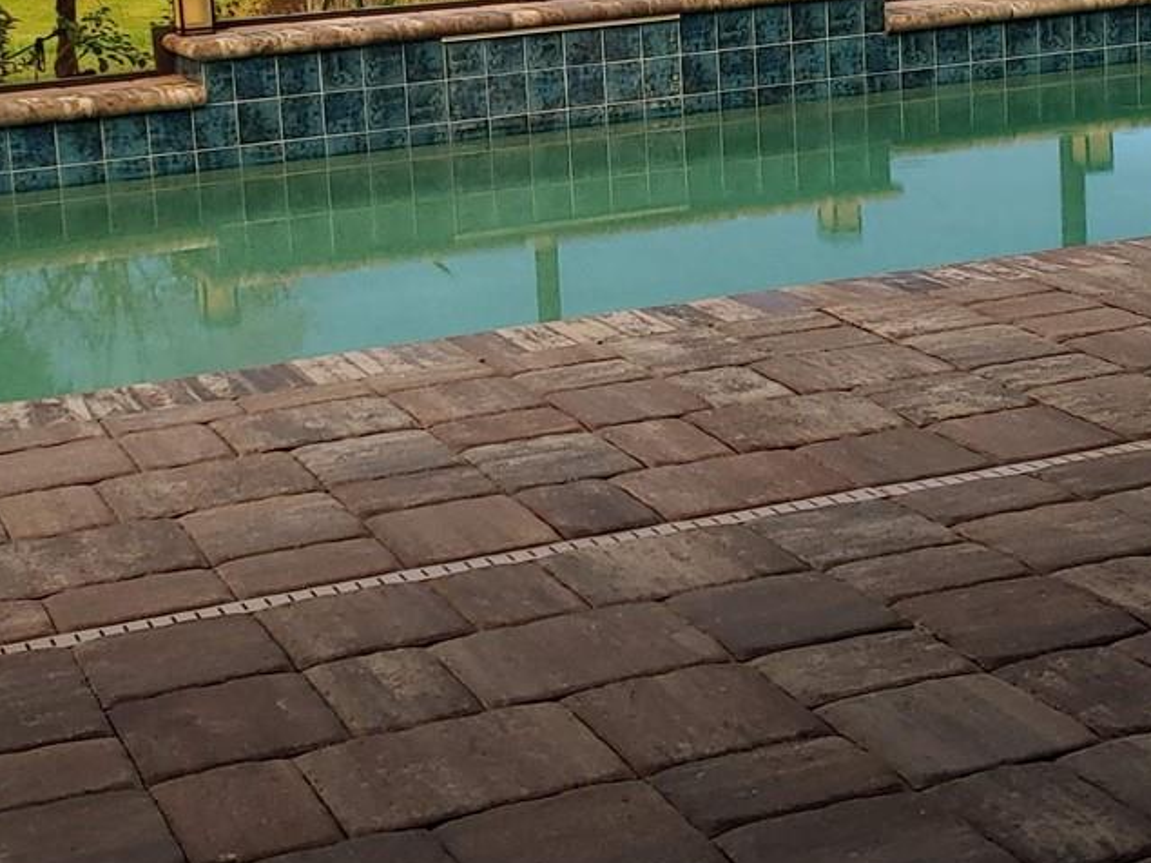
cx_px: 506
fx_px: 2094
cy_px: 147
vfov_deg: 22.9
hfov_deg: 30.7
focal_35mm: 63
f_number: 1.5
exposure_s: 1/24
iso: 300
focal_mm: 4.23
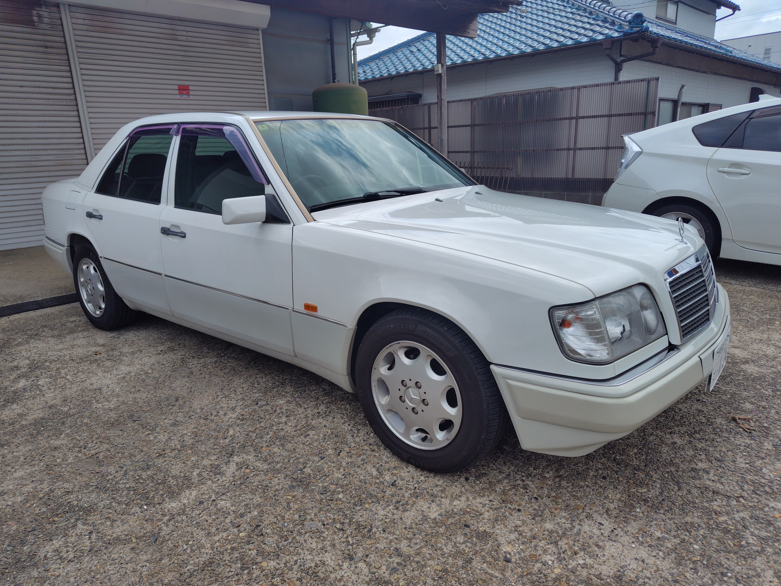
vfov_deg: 58.9
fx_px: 519
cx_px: 390
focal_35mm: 23
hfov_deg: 73.9
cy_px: 293
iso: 50
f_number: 1.9
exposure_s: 1/1830
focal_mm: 5.6
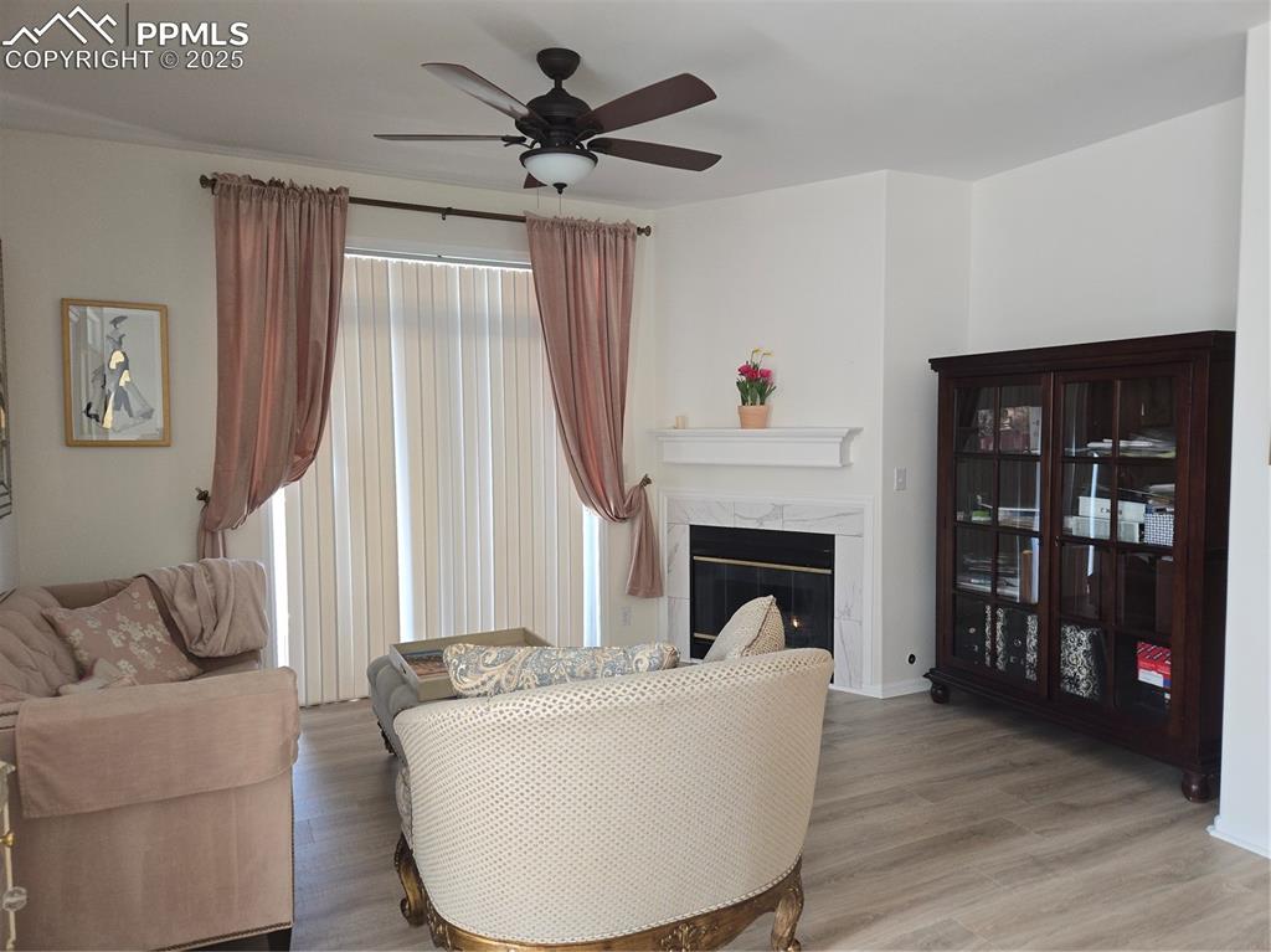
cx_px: 636
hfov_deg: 74.0
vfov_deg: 58.8
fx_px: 844
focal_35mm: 23
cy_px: 476
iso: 80
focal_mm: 5.4
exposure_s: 1/60
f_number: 1.8
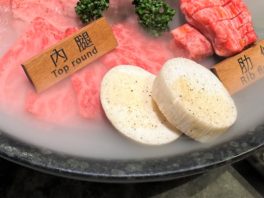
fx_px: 686
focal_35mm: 90
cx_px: 121
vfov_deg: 16.2
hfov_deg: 21.8
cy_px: 21
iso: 64
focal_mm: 6.86
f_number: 1.78
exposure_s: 1/60
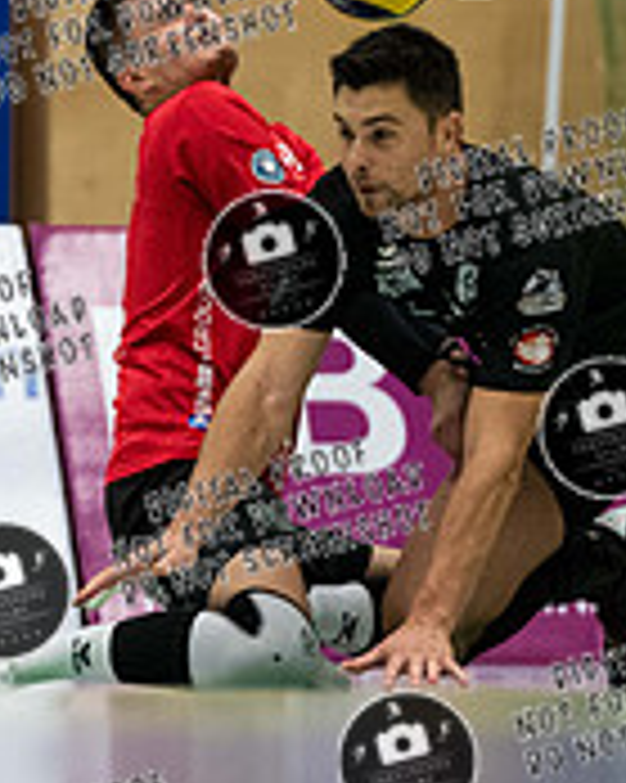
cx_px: 405
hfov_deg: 2.2
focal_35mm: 711
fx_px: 16480
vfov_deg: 2.7
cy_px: 128
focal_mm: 200
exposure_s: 1/800
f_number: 3.5
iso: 3200
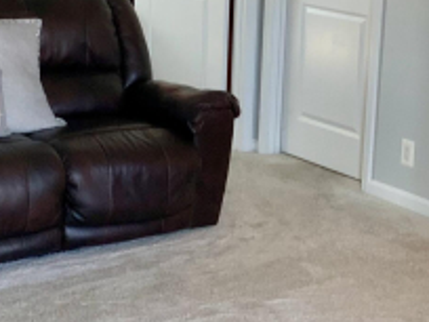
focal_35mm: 95
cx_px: 247
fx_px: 1177
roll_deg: -2.0
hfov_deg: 20.6
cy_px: 133
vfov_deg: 15.6
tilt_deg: -12.5
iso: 80
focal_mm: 3
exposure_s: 1/60
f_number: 1.8
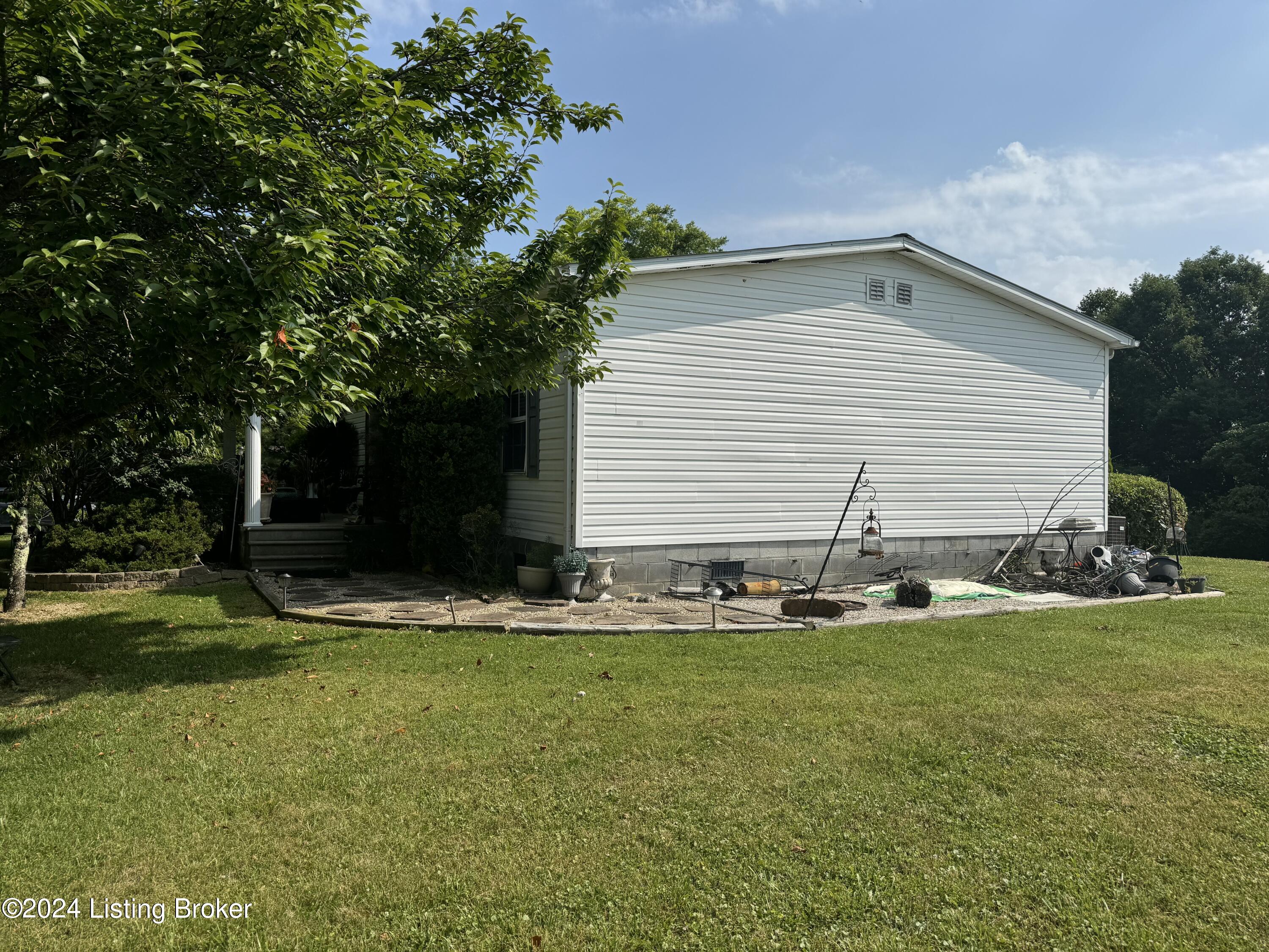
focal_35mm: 24
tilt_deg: -1.2
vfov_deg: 56.8
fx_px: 880
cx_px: 634
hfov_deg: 71.6
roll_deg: -2.1
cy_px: 476
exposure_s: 1/7092
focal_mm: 6.76
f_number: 1.78
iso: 80
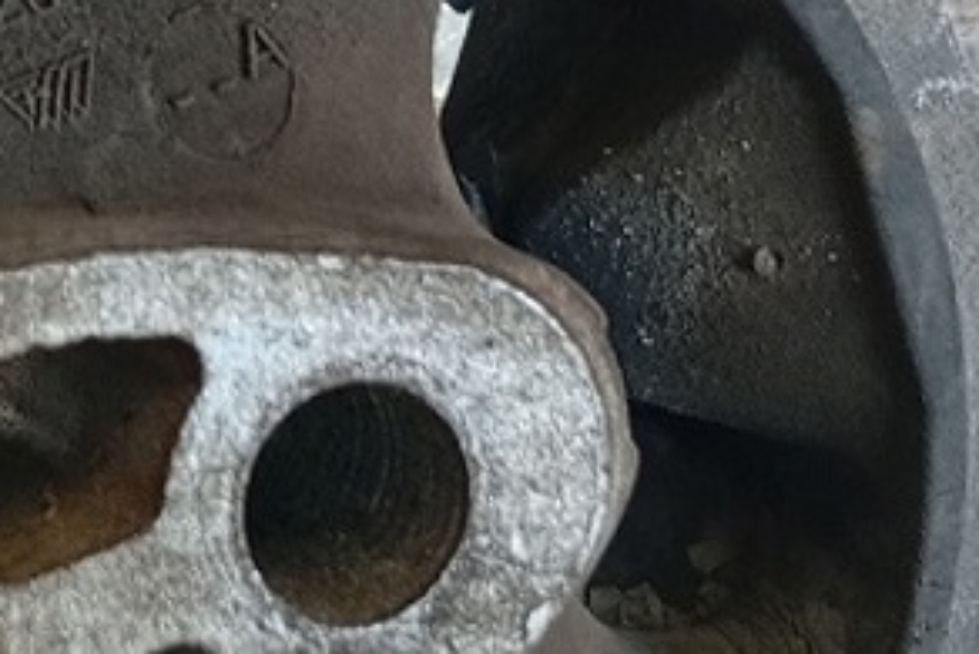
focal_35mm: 118
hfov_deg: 17.1
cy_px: -77
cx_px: 82
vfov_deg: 11.4
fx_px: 3210
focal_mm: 3.96
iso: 243
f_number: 1.8
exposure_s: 1/50
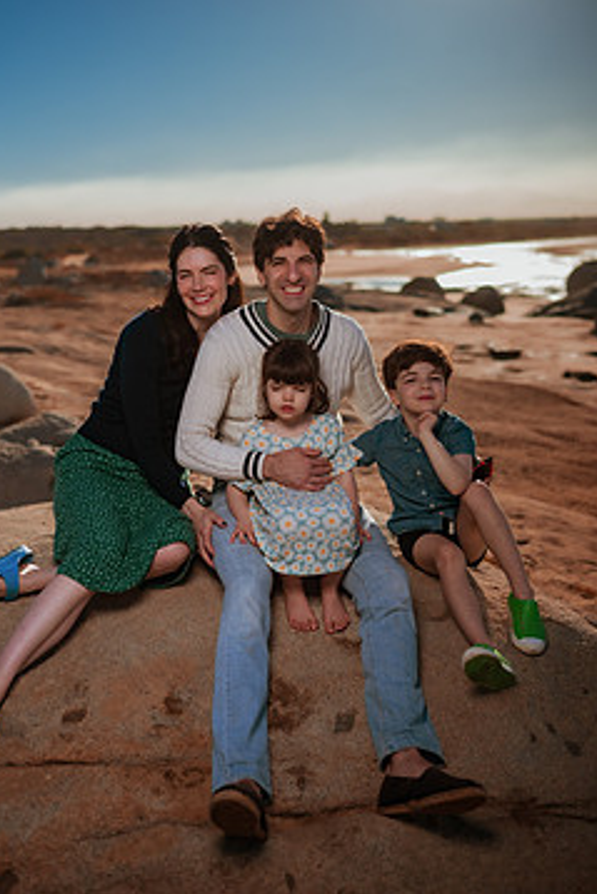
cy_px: 440
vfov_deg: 44.5
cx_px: 240
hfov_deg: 30.5
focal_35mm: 44
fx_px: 1093
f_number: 2
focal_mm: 35
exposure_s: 1/8000
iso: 50
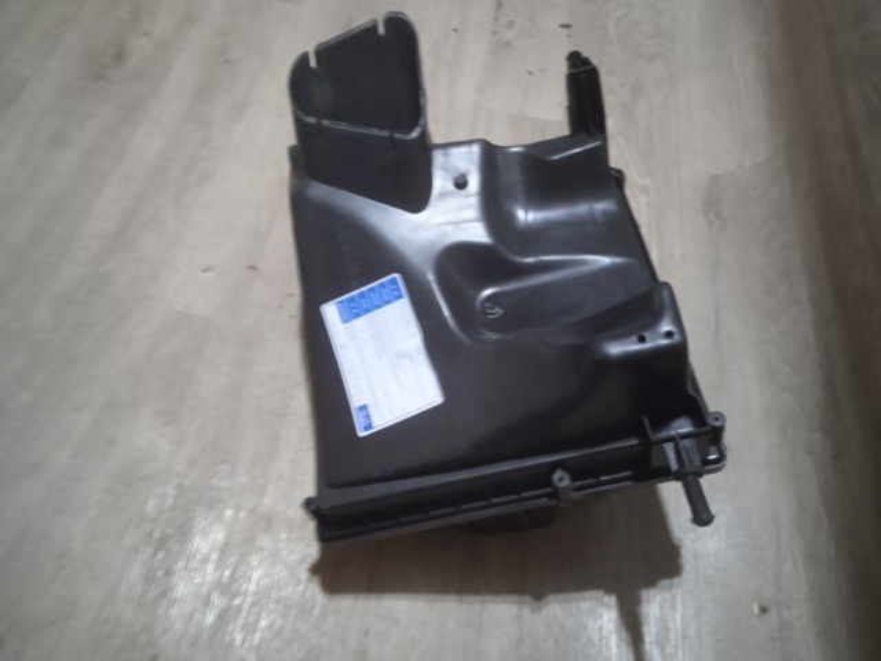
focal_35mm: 28
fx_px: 713
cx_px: 440
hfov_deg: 63.4
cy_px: 330
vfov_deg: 49.7
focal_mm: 3.43
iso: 1817
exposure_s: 1/14.3
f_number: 2.2
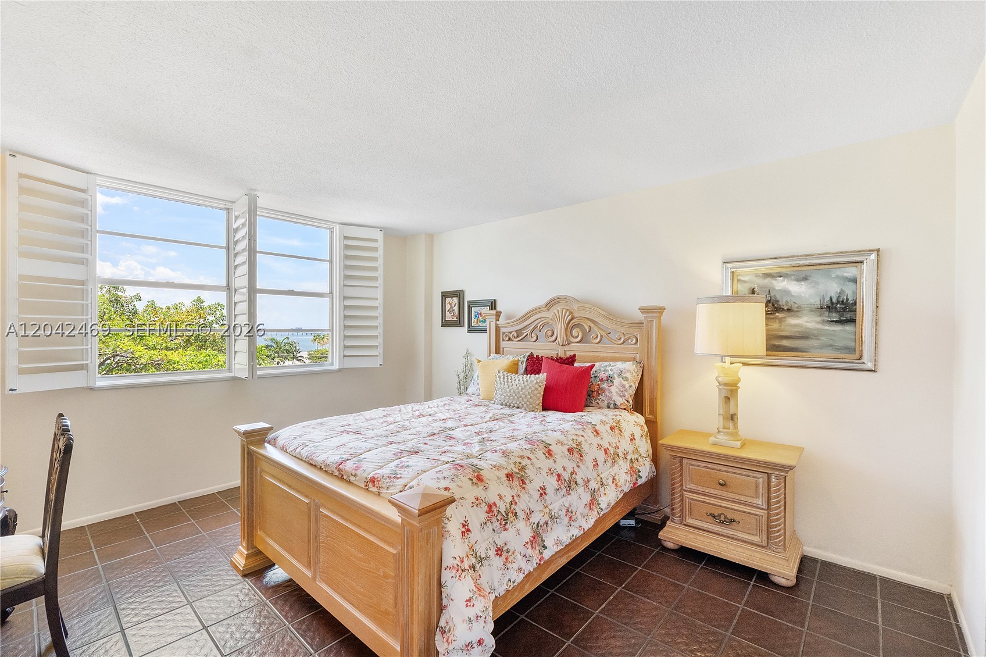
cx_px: 493
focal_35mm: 15
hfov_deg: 100.4
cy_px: 328
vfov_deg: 77.3
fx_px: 411
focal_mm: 10
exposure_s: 1/160
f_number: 8
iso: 800
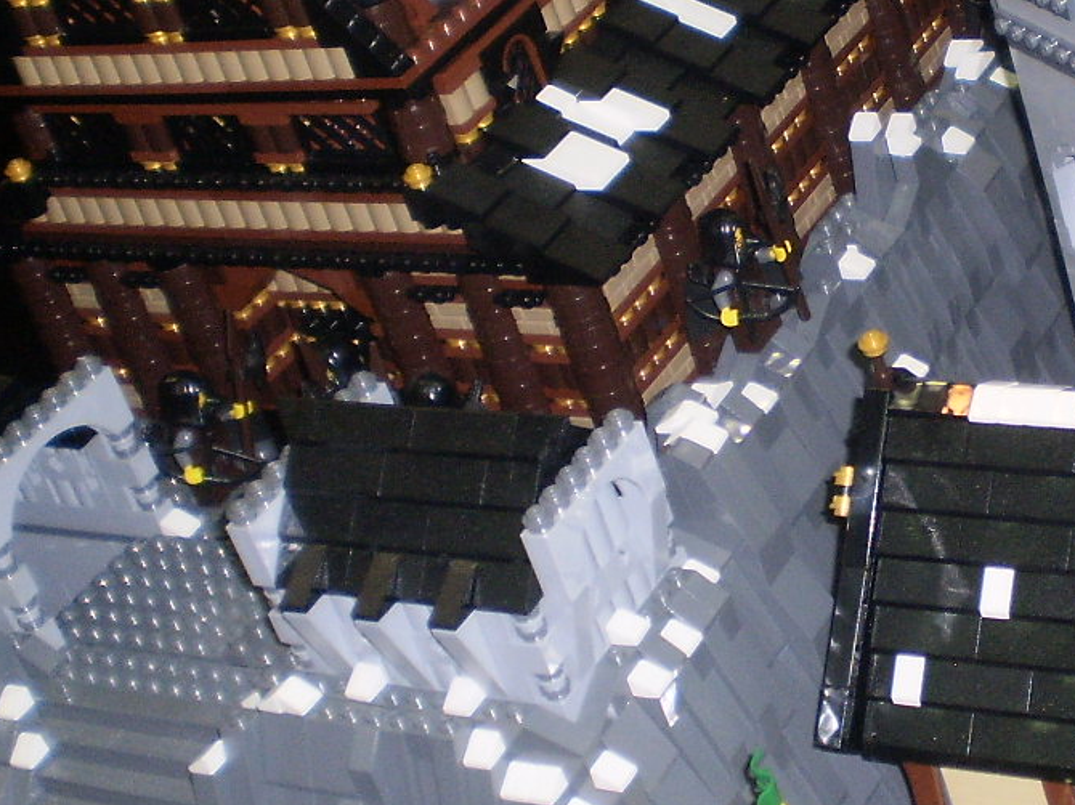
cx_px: 1020
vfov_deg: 17.1
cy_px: 308
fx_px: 2670
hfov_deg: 22.1
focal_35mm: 86
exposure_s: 1/30
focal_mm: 6.3
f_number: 3.1
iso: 125
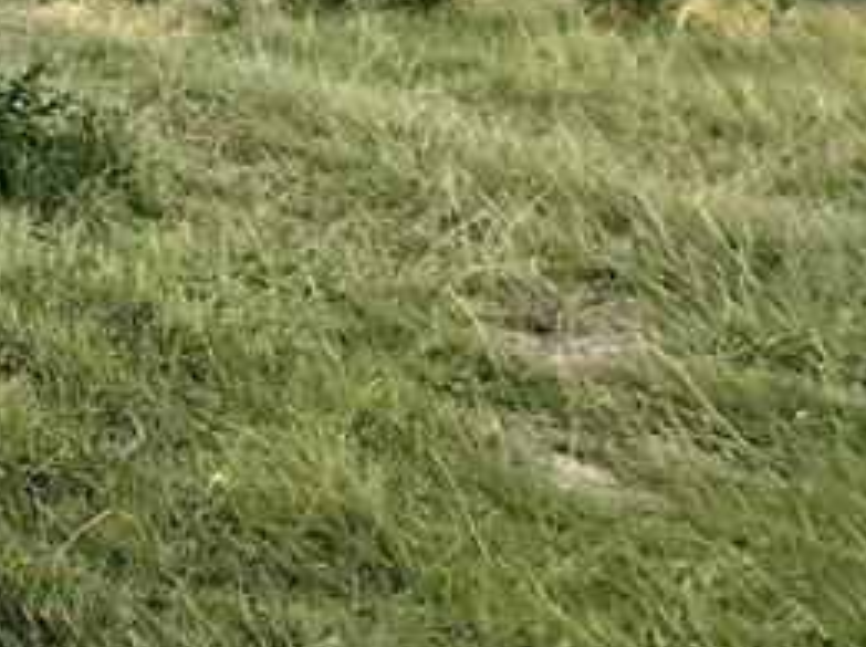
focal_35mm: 55
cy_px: -335
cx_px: -823
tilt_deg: +4.0
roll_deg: -0.4
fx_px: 1374
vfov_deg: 21.8
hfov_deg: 20.0
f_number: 2.2
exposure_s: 1/316
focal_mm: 2.22
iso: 50
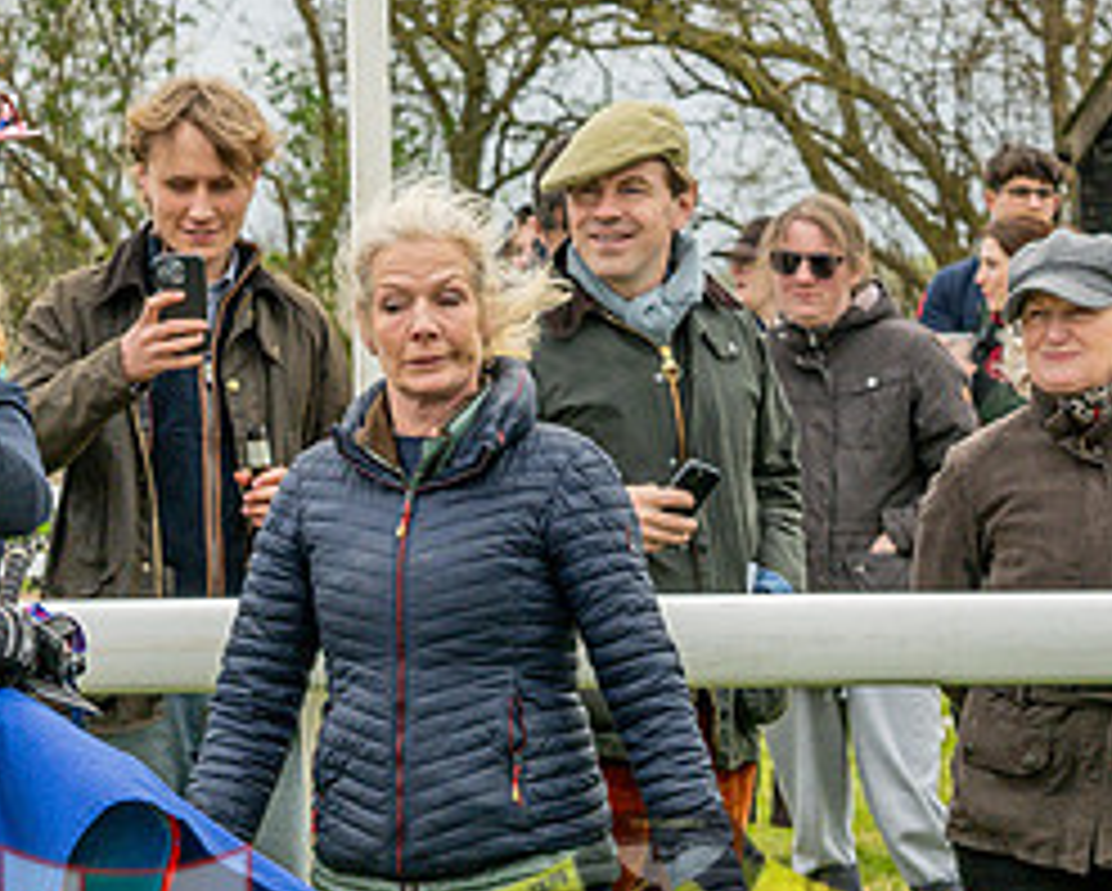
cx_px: 7
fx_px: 5830
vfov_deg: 8.7
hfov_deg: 10.8
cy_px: 711
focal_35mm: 177
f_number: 5
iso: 400
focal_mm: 46
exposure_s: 1/800
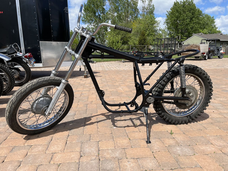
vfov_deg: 53.1
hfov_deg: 67.3
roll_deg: +0.5
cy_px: 86
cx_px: 114
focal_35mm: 26
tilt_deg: -11.6
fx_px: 171
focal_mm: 5.1
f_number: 1.6
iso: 50
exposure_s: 1/2967
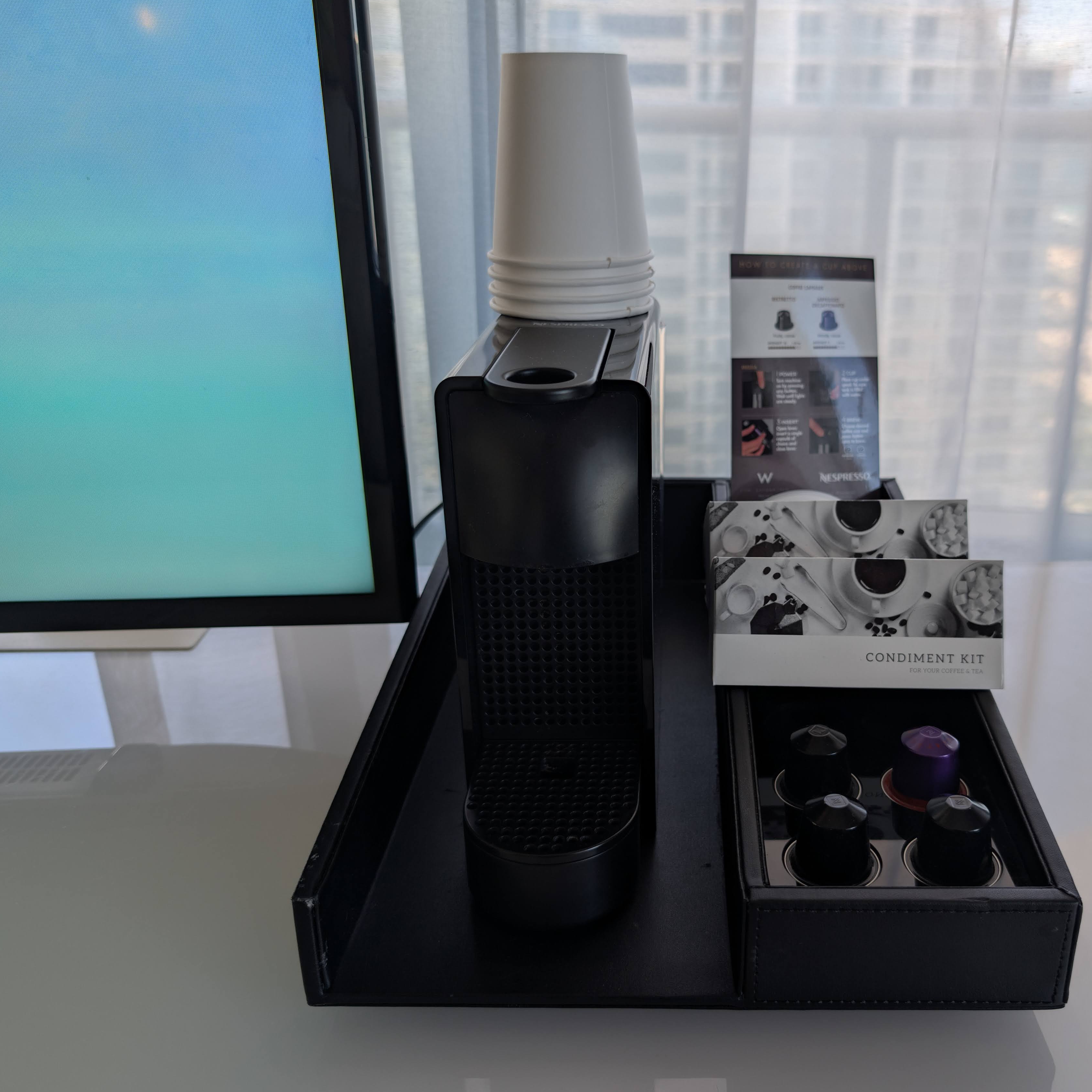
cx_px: 691
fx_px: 1035
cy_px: 544
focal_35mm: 29
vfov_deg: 55.6
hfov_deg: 54.9
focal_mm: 6.9
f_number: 1.68
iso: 17
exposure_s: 1/72.5
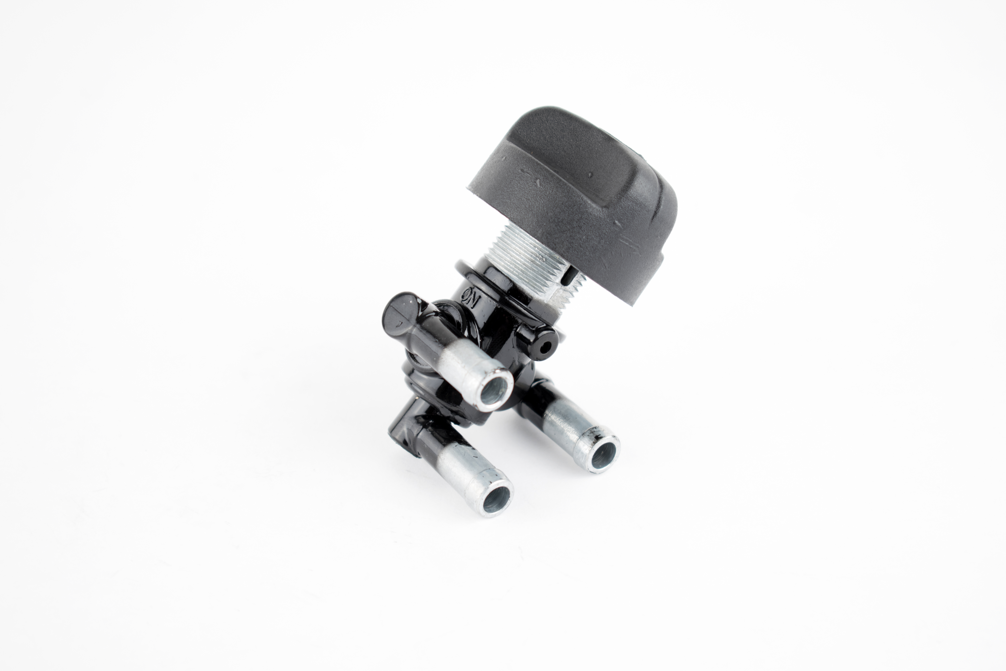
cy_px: 336
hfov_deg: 24.6
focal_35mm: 82
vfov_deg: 16.6
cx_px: 503
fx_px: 2305
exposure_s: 1/25
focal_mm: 55
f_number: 5.6
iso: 100
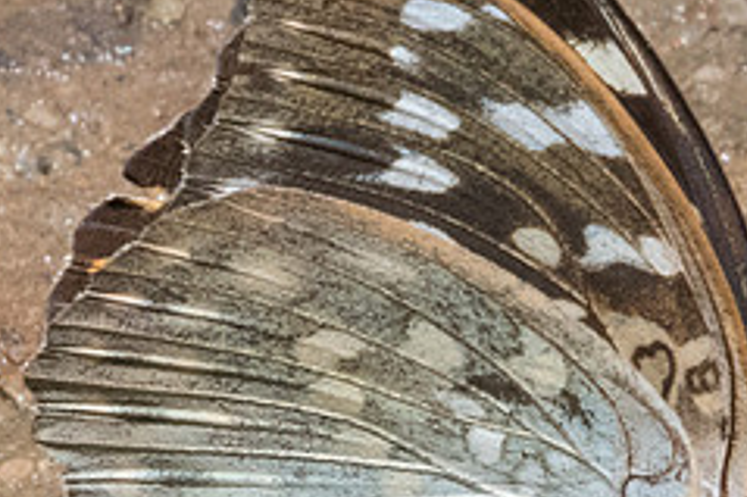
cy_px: 317
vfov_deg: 0.5
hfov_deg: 0.8
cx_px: 463
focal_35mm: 2603
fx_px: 53973
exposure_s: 1/400
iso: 1600
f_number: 22
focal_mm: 400
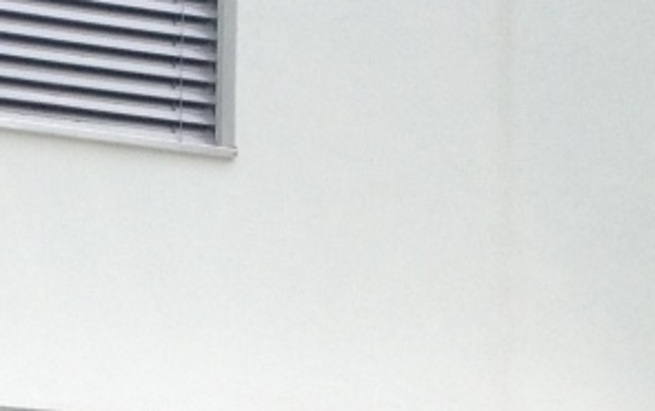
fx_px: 3591
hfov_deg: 10.1
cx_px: -293
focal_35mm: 201
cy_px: 442
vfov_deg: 6.5
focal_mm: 4.28
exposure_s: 1/1042
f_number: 2.4
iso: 50
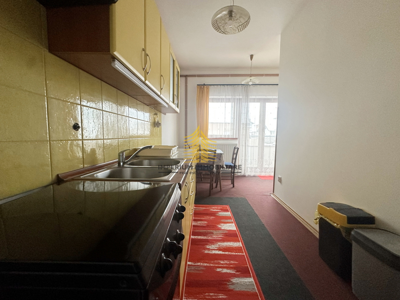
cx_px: 200
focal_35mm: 14
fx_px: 162
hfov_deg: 102.1
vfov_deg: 85.7
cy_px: 150
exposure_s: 1/100
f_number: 2.2
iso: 200
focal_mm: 2.22
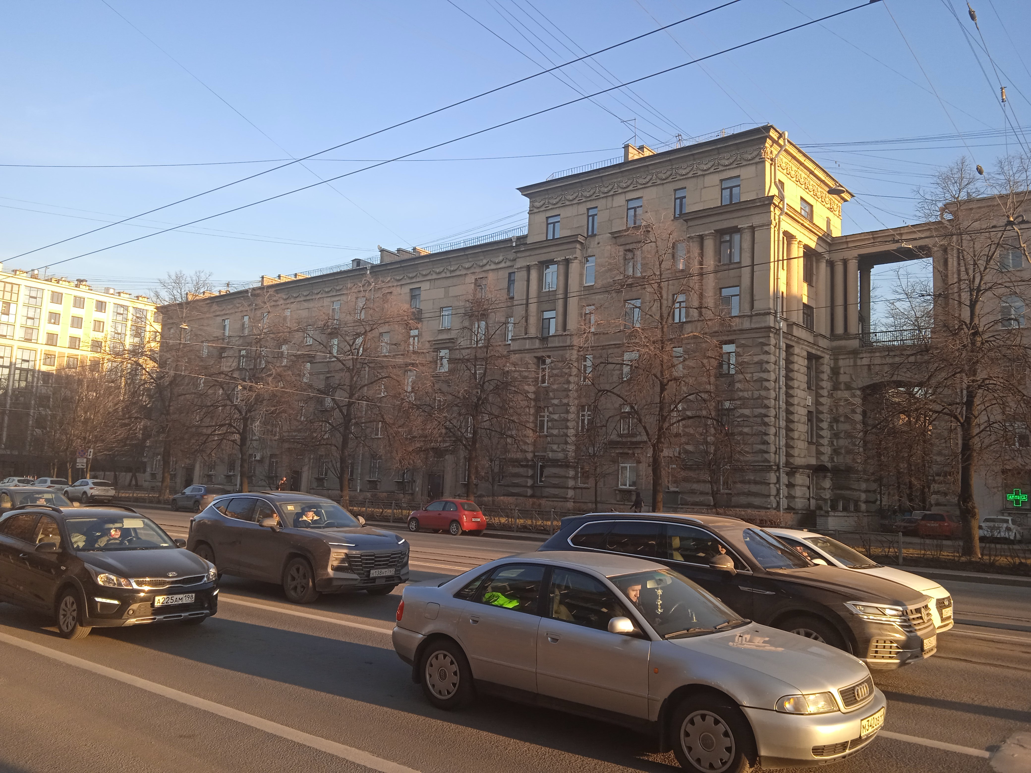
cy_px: 386
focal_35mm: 28
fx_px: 834
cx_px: 516
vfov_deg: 49.7
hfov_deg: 63.4
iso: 112
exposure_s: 1/241
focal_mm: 3.43
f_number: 2.2
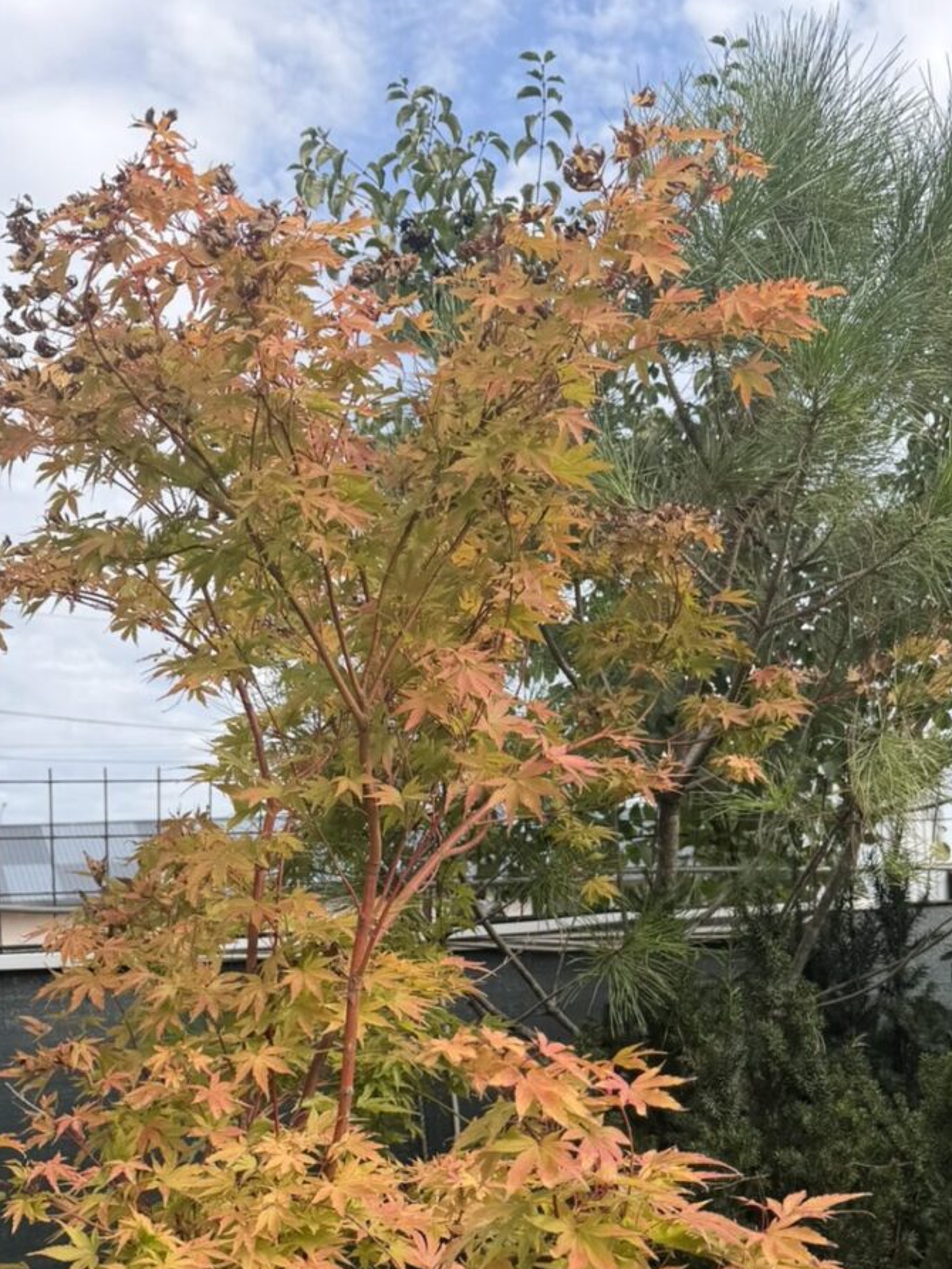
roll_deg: +3.7
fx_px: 1576
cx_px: 453
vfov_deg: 42.2
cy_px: 989
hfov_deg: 33.6
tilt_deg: -2.0
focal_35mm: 43
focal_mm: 6.76
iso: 80
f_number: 1.78
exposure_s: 1/2000
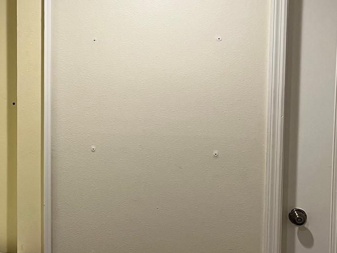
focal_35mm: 58
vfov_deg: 25.2
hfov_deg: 31.8
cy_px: 109
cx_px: 41
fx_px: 565
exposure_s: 1/60
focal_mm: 5.7
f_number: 1.5
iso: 100
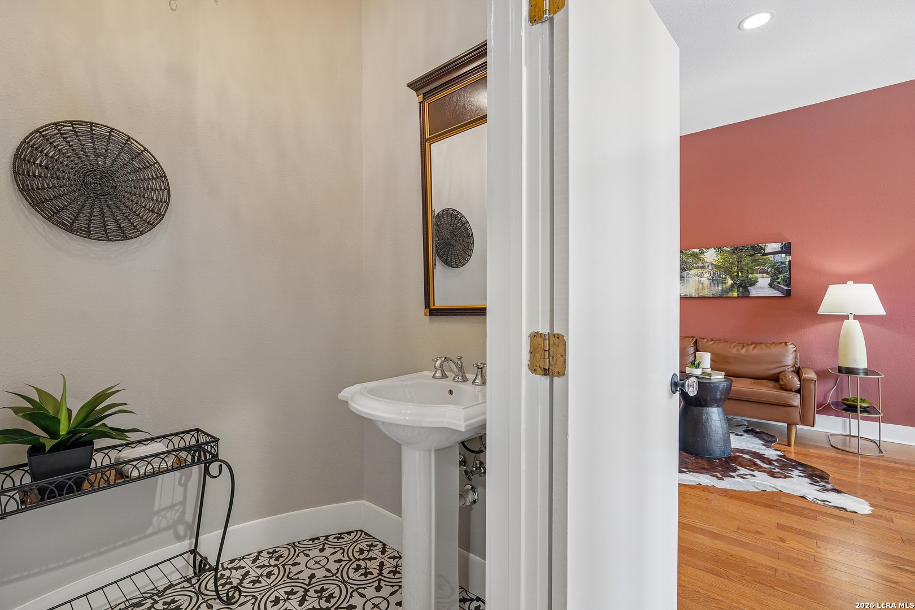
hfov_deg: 95.0
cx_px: 458
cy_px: 305
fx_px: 419
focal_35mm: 16
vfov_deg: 72.1
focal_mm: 16.5
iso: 400
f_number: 8
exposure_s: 1/13
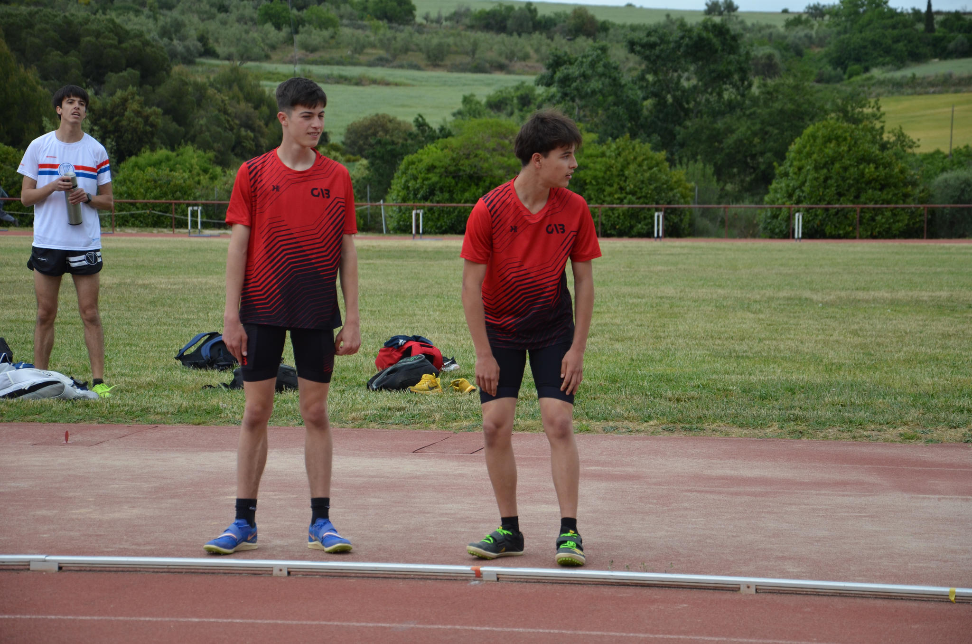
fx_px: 3031
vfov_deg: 12.1
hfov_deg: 18.2
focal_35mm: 112
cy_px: 322
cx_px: 486
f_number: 5.3
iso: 400
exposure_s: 1/1000
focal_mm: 75
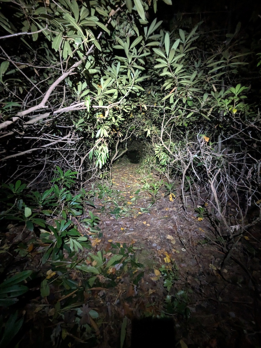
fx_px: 141
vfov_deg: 102.0
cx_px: 130
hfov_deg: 85.7
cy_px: 174
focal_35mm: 14
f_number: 2.2
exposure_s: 1/2.4
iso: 1670
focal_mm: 1.83
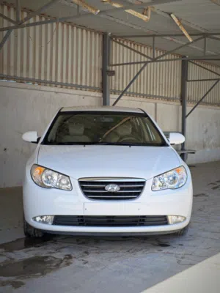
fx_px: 441
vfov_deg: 36.8
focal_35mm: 52
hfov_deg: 28.0
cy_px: 146
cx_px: 110
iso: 50
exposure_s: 1/1165
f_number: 1.59
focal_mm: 4.94
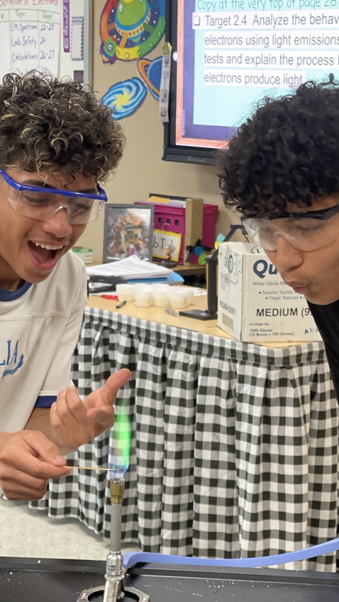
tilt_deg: -9.4
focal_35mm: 84
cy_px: 309
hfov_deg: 14.4
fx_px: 1343
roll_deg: -2.3
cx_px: 174
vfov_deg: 25.3
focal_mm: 7.5
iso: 400
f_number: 2.2
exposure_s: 1/24
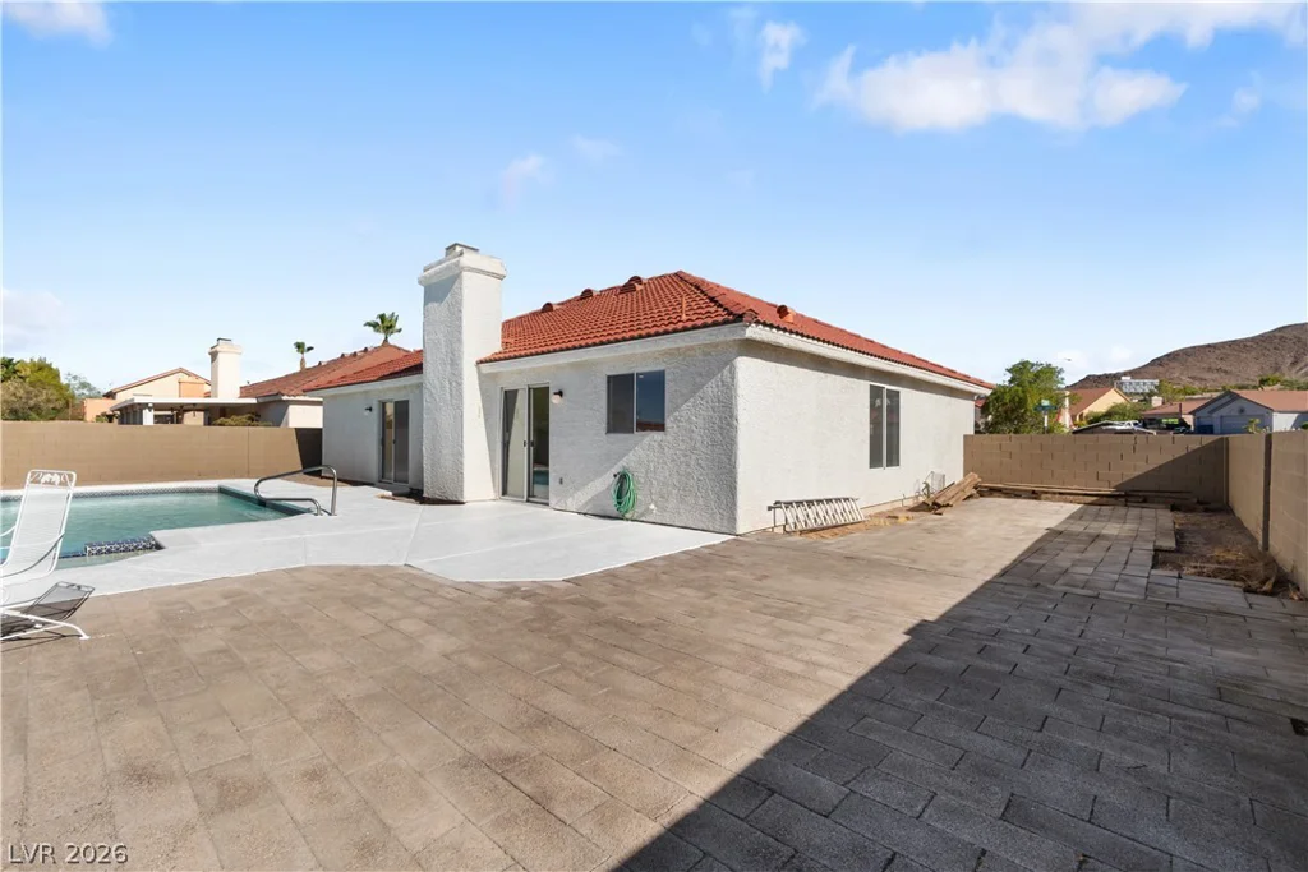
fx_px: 545
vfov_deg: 77.3
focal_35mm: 15
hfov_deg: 100.4
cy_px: 436
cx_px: 654
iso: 400
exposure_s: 1/2500
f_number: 8
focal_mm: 10
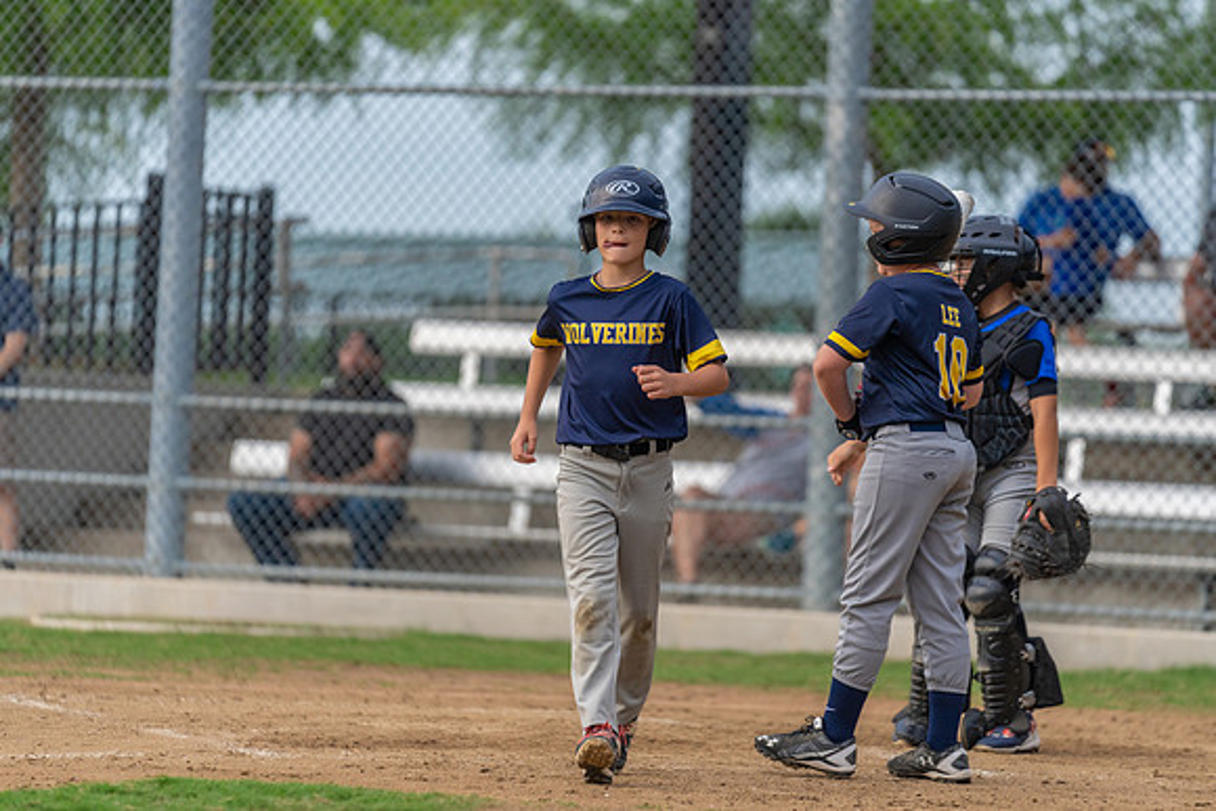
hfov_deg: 10.3
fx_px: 6757
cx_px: 608
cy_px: 406
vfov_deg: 6.9
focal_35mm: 200
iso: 1000
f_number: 2.8
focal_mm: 200
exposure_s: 1/1000
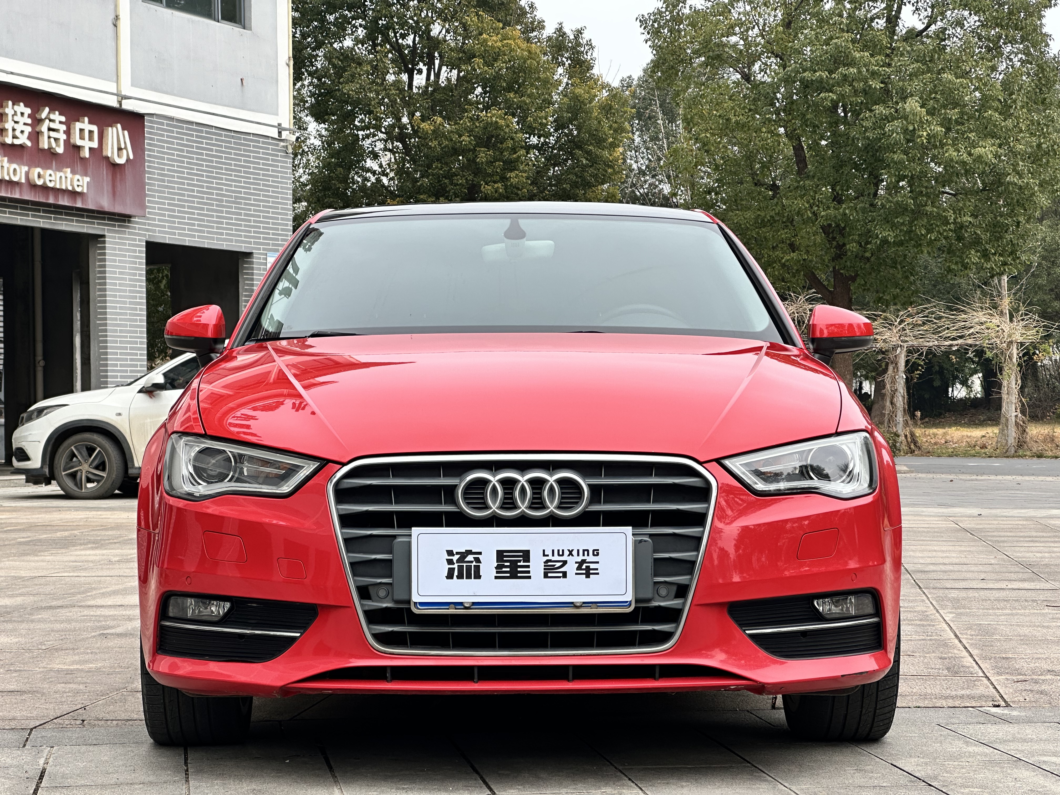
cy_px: 398
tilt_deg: +0.5
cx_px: 530
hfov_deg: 25.3
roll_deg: +0.7
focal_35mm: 77
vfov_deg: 19.1
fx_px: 2358
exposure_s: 1/201
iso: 32
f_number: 2.8
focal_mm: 9
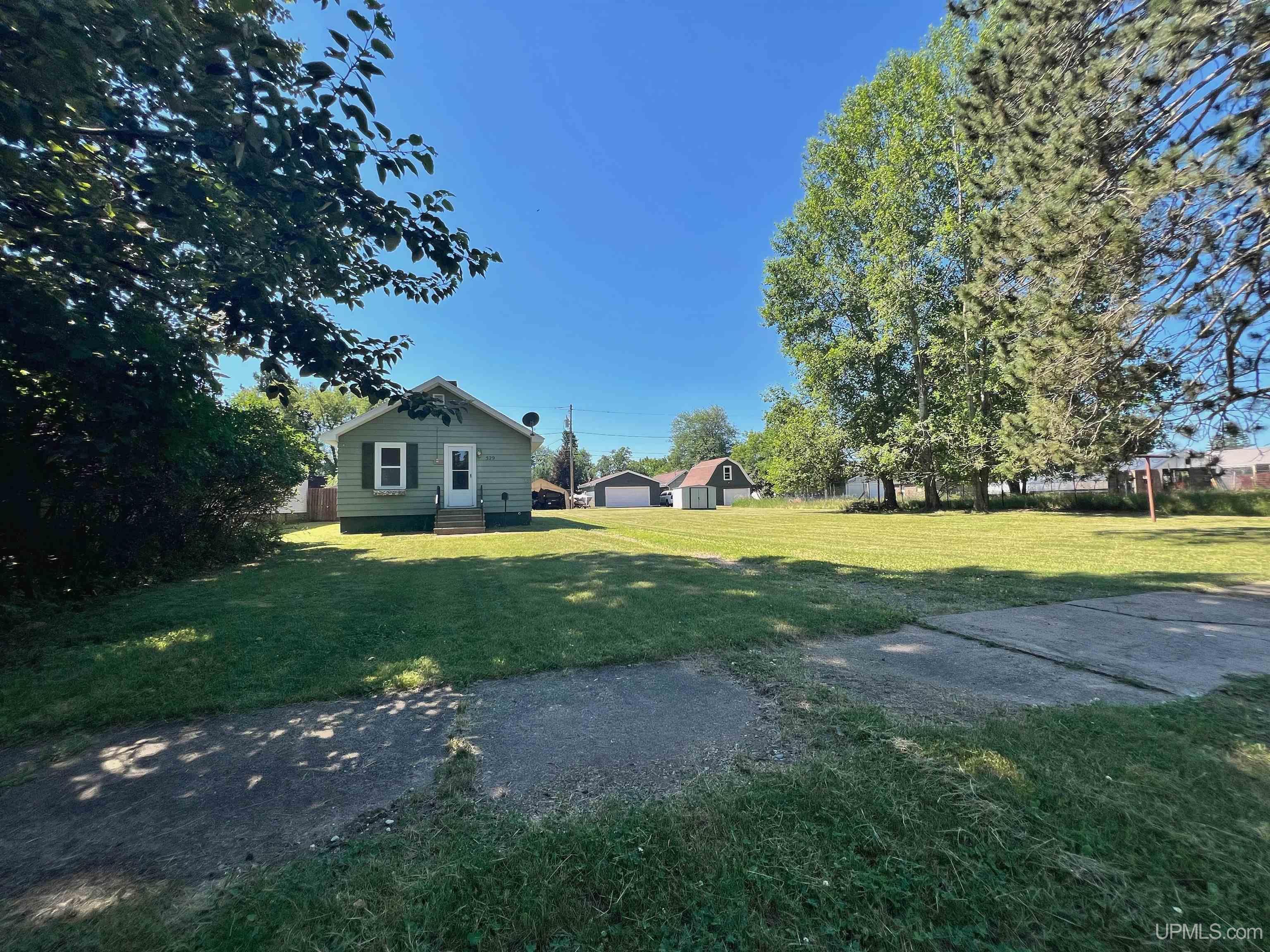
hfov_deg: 106.2
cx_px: 635
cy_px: 476
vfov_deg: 89.9
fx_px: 477
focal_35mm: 13
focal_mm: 1.57
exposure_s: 1/1054
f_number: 1.8
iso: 32
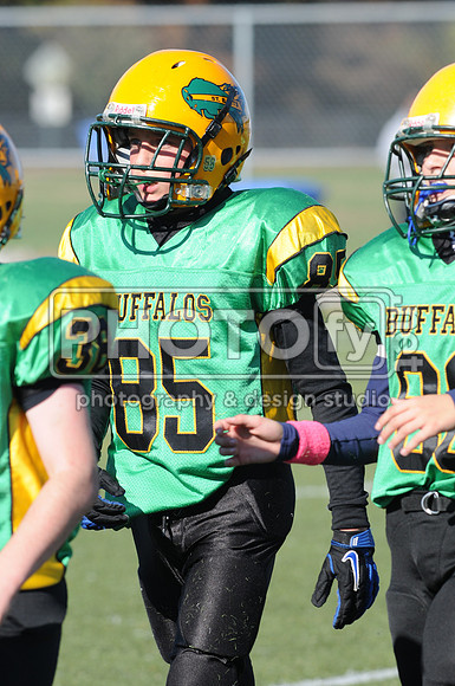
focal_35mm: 450
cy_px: 343
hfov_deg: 3.0
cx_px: 228
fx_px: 8556
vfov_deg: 4.6
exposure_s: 1/500
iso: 200
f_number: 7.1
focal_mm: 300
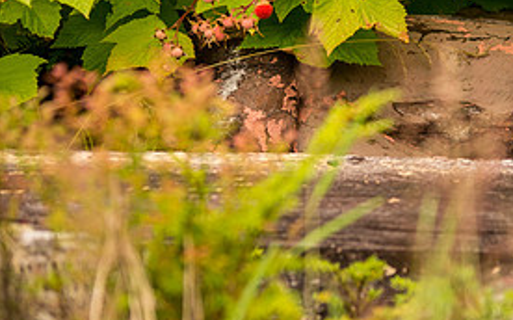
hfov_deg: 7.5
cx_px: 435
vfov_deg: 4.7
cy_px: 38
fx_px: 3898
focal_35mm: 279
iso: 200
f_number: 2.8
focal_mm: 130
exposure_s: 1/500
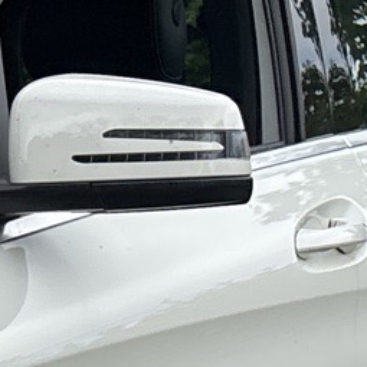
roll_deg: +0.3
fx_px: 2075
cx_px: -616
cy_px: 537
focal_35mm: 173
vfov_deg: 9.8
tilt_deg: -12.1
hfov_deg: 8.8
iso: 50
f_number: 1.6
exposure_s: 1/1499
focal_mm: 5.96
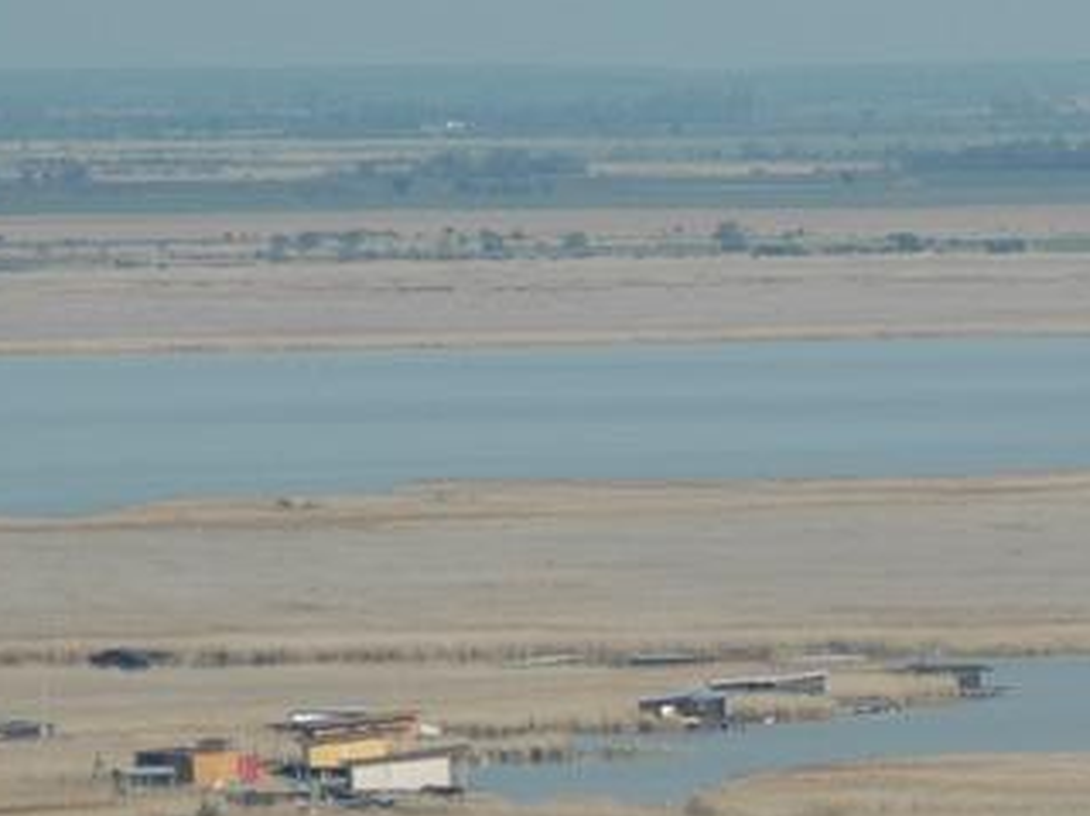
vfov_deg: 1.7
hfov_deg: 2.3
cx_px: 1389
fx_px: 26975
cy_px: 847
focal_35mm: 857
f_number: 8
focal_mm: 210
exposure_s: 1/1000
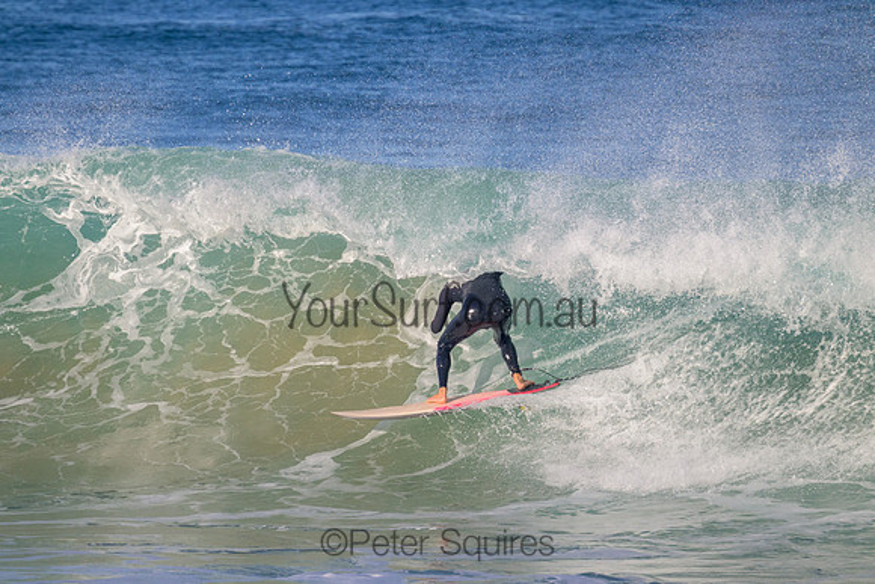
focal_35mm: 680
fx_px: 16531
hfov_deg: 3.0
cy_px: 292
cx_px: 438
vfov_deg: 2.0
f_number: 11
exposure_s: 1/2000
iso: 900
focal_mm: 680
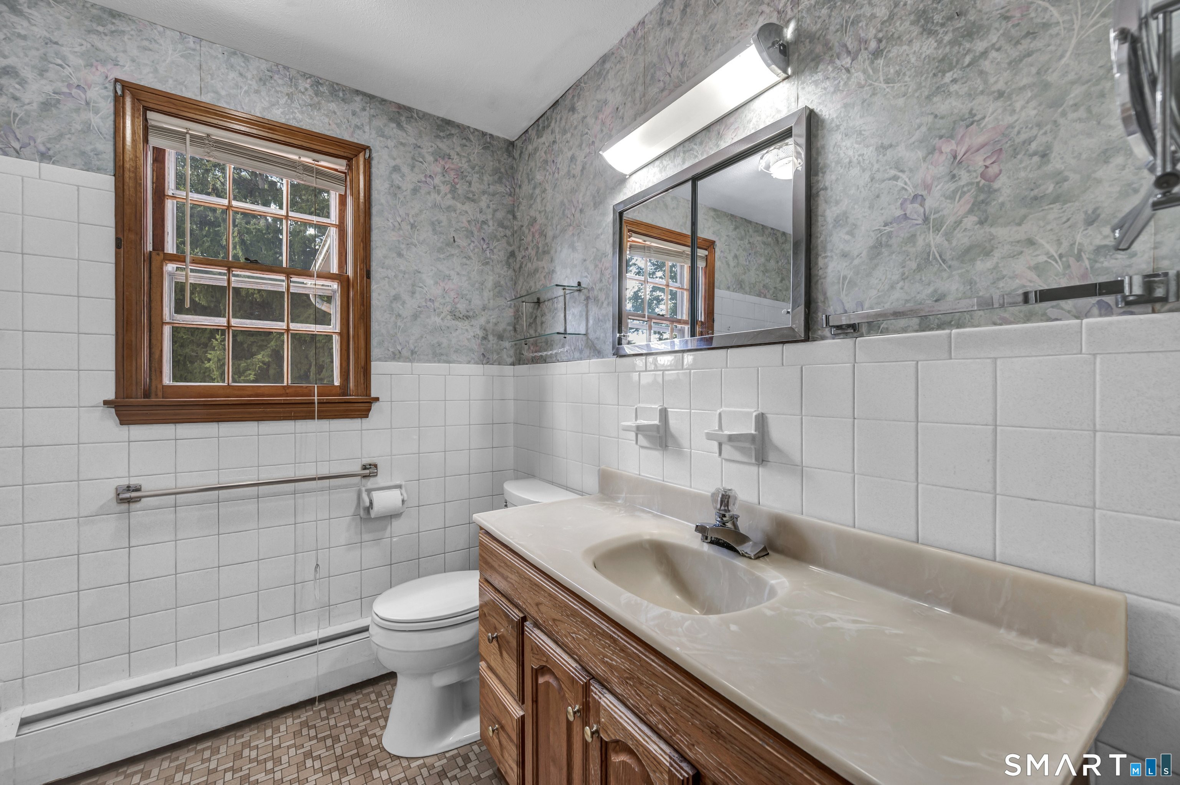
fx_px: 459
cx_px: 590
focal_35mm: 14
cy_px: 392
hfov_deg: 104.3
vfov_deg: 81.1
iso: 320
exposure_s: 1/25
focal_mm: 14
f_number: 7.1
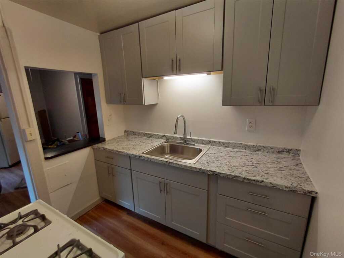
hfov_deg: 94.5
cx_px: 172
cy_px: 129
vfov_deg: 78.1
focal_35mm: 16
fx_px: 159
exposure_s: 1/60
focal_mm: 1.64
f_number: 2.2
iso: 64
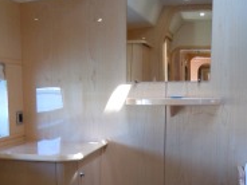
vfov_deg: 24.8
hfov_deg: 33.7
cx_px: 105
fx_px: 407
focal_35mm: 57
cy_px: 171
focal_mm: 5.4
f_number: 3.5
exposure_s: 1/30
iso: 400
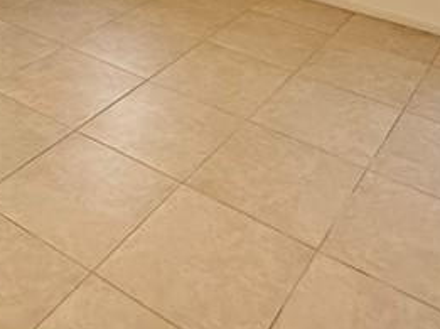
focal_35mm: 55
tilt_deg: -5.6
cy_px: -194
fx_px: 698
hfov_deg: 34.8
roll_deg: -2.1
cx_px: 164
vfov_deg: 21.3
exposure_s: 1/120
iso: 500
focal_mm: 2.22
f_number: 2.2
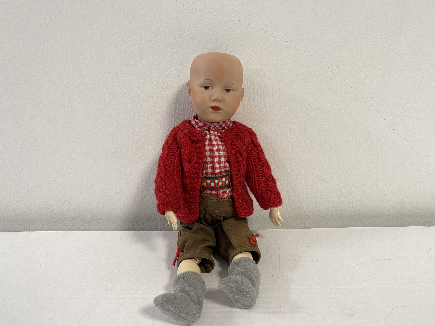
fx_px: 314
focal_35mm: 25
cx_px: 218
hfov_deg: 69.4
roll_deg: +2.9
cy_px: 163
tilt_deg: -18.5
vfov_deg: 54.9
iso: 100
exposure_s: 1/50
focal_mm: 5.1
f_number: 1.6
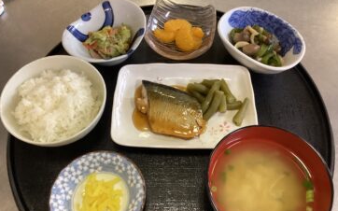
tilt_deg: -64.4
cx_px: 168
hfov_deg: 56.7
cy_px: 124
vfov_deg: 37.1
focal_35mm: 34
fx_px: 313
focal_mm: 3.3
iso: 250
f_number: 2.4
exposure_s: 1/50
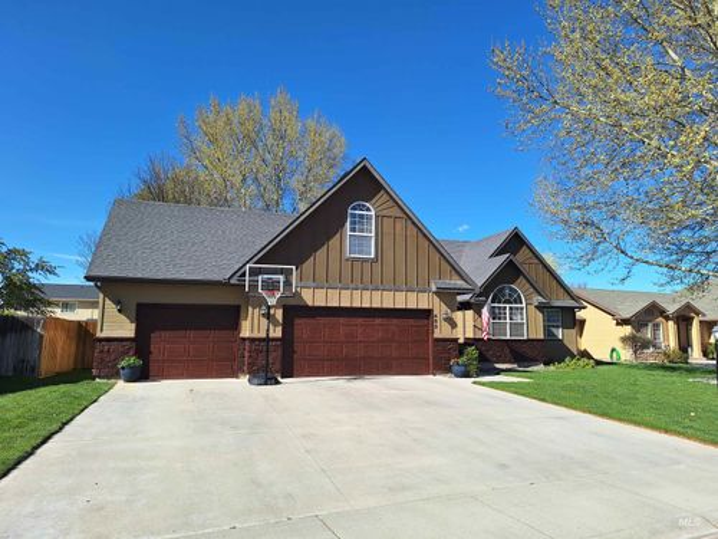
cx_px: 359
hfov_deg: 73.9
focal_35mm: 23
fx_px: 477
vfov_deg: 58.9
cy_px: 270
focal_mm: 5.54
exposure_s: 1/2016
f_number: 1.8
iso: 40
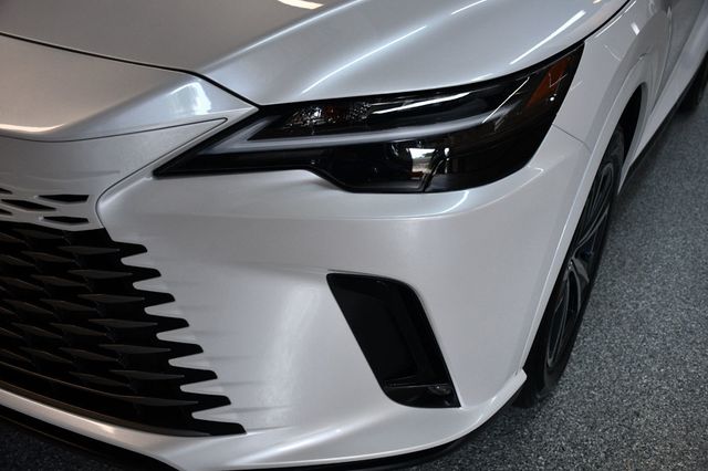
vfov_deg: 34.2
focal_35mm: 39
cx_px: 354
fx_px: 767
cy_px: 236
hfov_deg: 49.6
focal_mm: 26
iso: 640
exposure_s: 1/250
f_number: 3.8
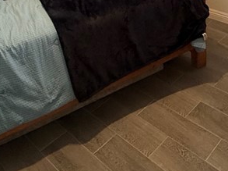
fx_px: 322
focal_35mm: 49
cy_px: -80
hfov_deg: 38.7
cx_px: 141
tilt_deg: -8.0
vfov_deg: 23.9
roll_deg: +2.9
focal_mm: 2.22
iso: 400
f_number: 2.2
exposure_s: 1/60
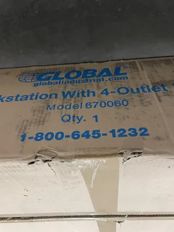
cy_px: 116
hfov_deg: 53.1
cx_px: 87
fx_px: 174
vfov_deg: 67.3
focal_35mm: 26
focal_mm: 4.2
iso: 320
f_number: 1.6
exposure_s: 1/60
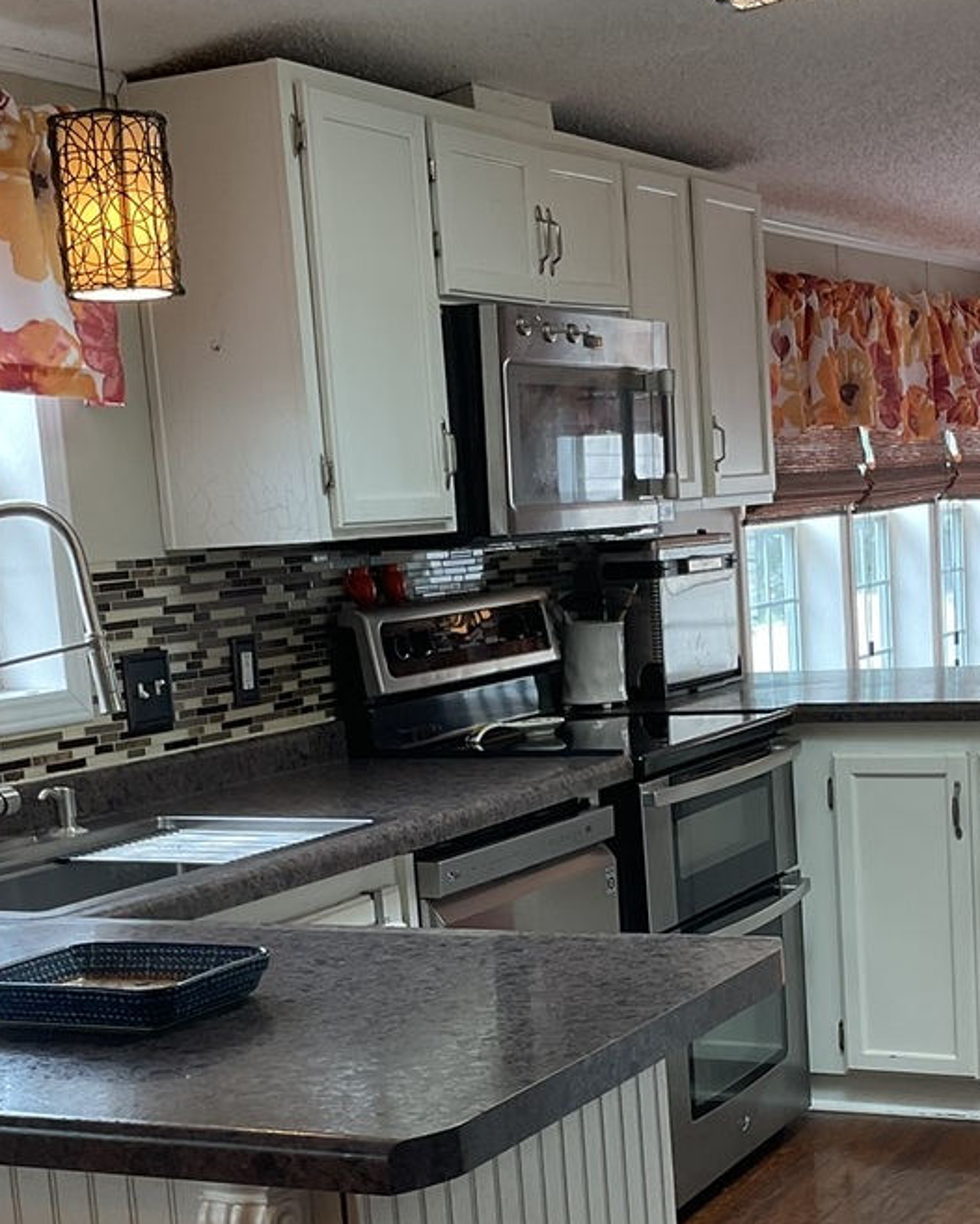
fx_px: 2247
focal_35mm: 62
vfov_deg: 30.1
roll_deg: +2.6
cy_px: 863
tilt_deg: -9.6
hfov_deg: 24.5
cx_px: 635
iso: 50
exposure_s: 1/60
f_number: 1.8
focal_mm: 3
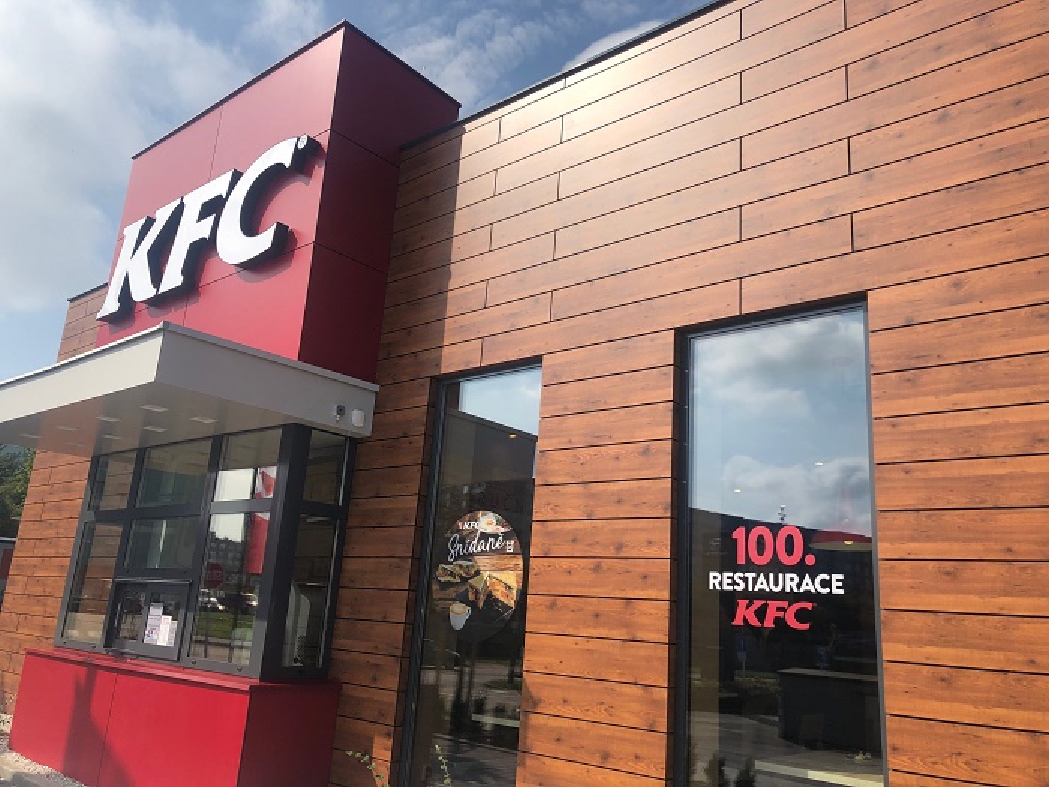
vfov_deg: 49.7
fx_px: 849
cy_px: 394
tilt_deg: +14.0
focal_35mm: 28
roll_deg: -4.0
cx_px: 524
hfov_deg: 63.4
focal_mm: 4
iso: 20
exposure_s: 1/2404
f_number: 1.8
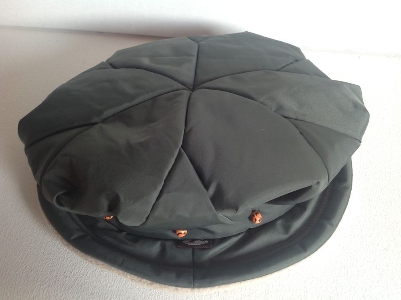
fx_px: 405
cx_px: 200
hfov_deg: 52.7
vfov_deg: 40.6
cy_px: 150
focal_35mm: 35
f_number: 2.4
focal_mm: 4.28
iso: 64
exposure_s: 1/30
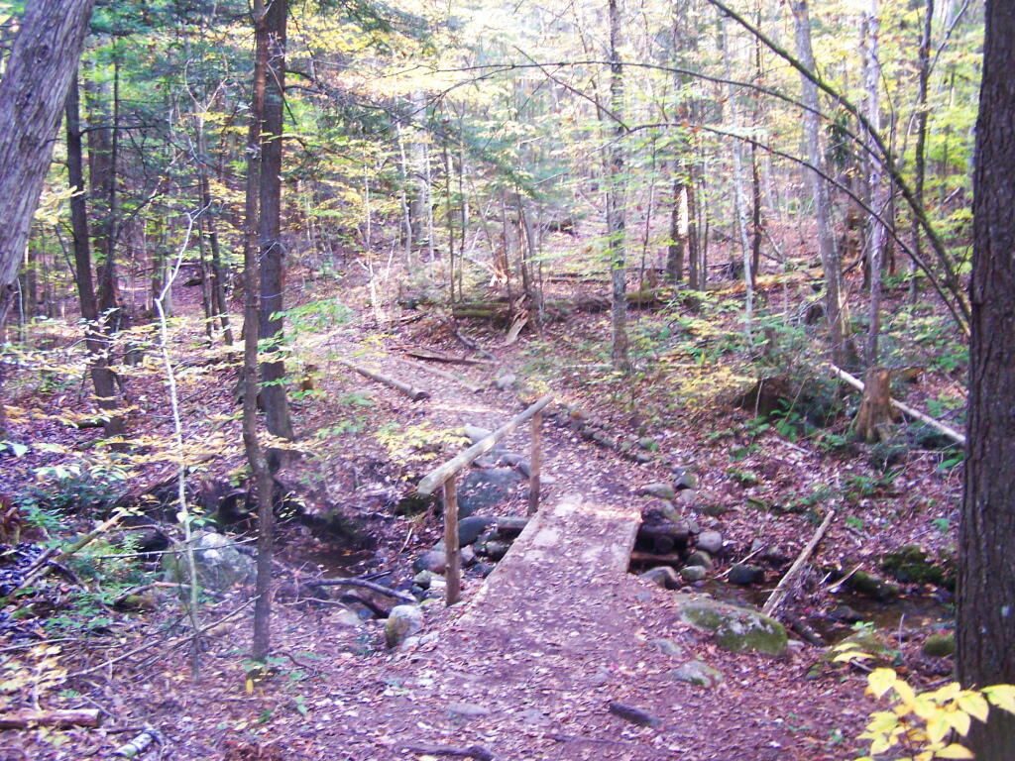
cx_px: 508
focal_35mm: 38
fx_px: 1114
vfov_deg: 37.7
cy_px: 380
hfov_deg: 49.0
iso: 140
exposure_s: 1/8
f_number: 2.8
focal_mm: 6.3
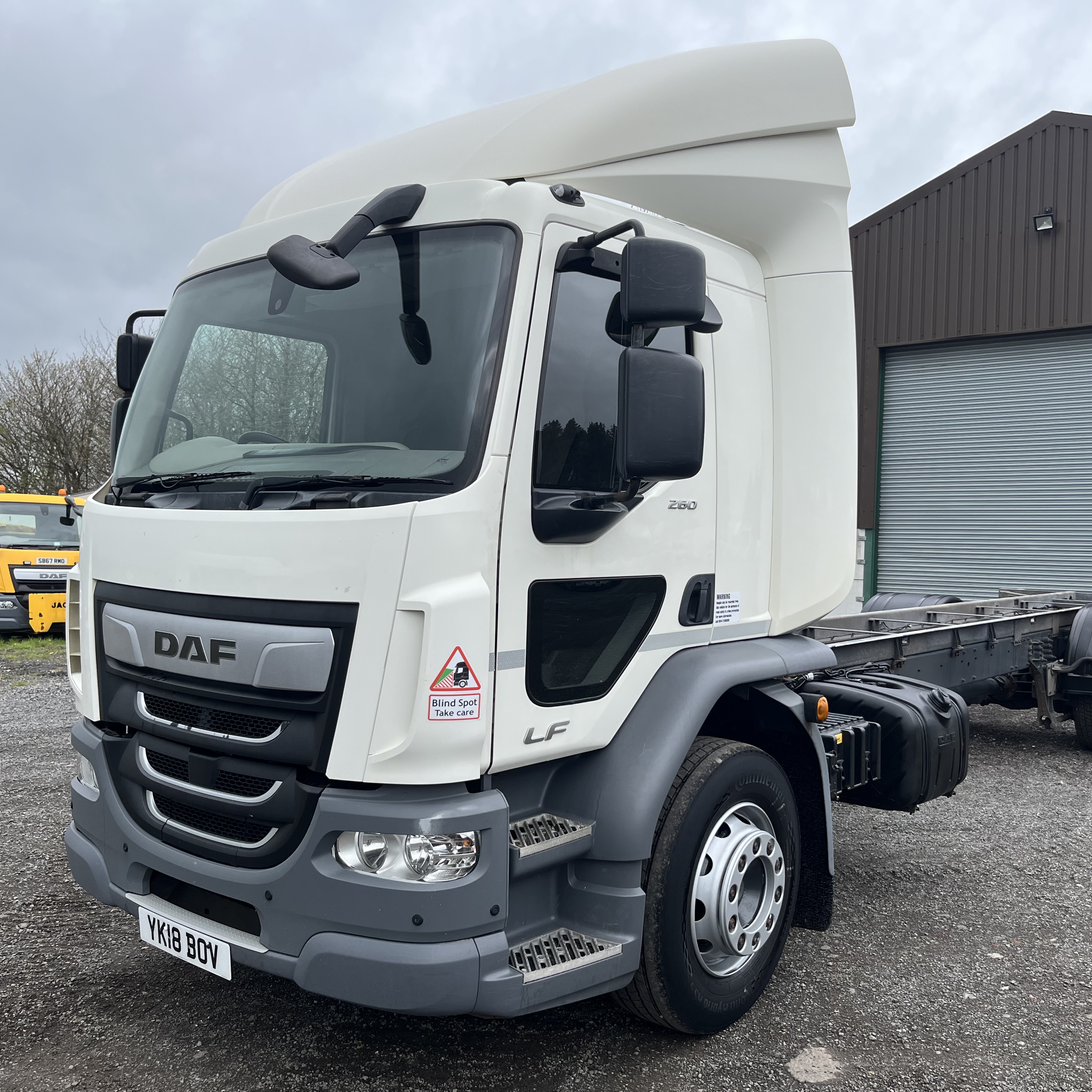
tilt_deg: +0.7
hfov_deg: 52.3
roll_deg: -2.7
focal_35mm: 31
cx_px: 632
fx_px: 1106
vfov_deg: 52.5
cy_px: 548
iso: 50
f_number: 1.6
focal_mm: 5.1
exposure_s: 1/1776
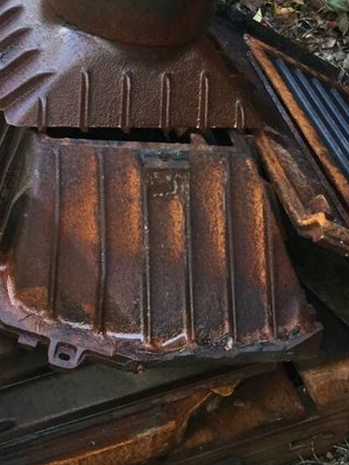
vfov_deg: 25.9
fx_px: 994
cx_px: 192
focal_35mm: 74
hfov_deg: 19.9
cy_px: 108
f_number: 2.4
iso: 50
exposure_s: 1/33
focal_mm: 3.3
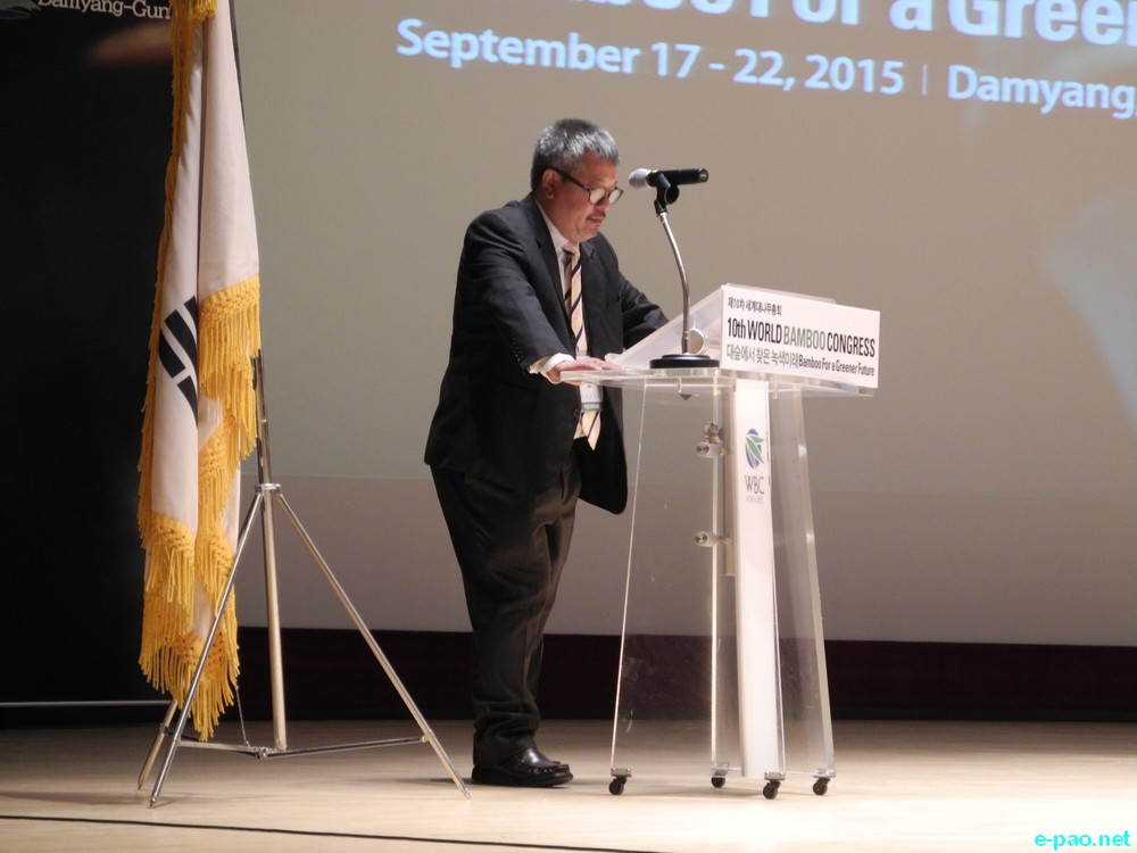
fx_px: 3909
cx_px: 568
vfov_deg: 12.5
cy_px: 426
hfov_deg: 16.6
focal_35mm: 119
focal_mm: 25.4
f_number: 4.5
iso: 400
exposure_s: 1/6
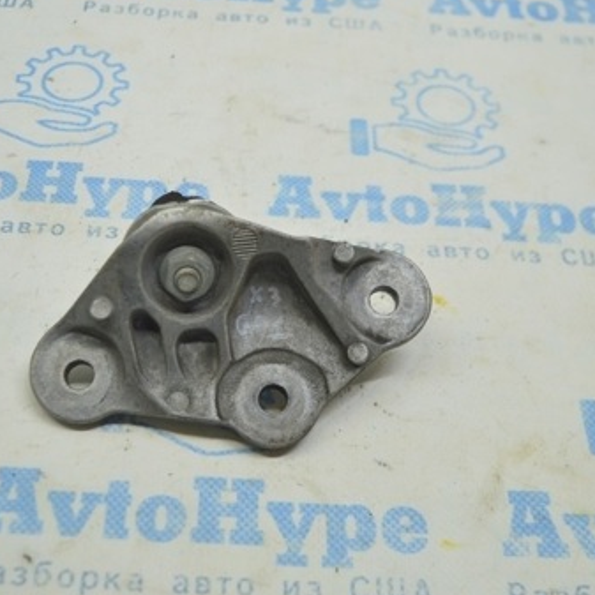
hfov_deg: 33.4
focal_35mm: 51
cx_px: 235
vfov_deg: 33.5
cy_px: 292
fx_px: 988
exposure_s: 1/60
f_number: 3.8
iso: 400
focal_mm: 21
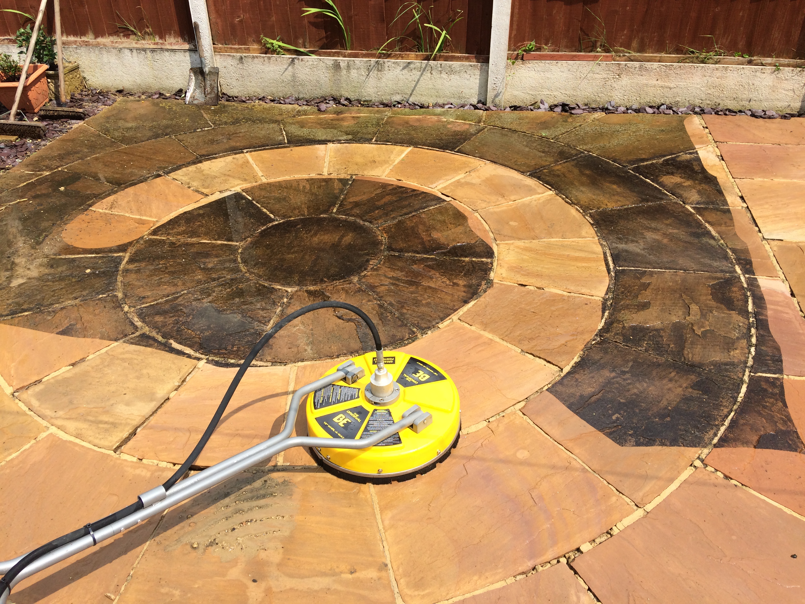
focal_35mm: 29
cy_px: 302
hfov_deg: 61.7
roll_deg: +3.0
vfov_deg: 48.2
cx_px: 402
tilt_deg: -32.9
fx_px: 674
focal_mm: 4.15
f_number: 2.2
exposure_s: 1/1520
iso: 32
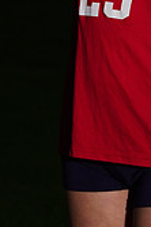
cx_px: 169
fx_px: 3373
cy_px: -101
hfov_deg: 2.6
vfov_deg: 3.8
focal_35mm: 535
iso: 400
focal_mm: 154
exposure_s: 1/125
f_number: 10
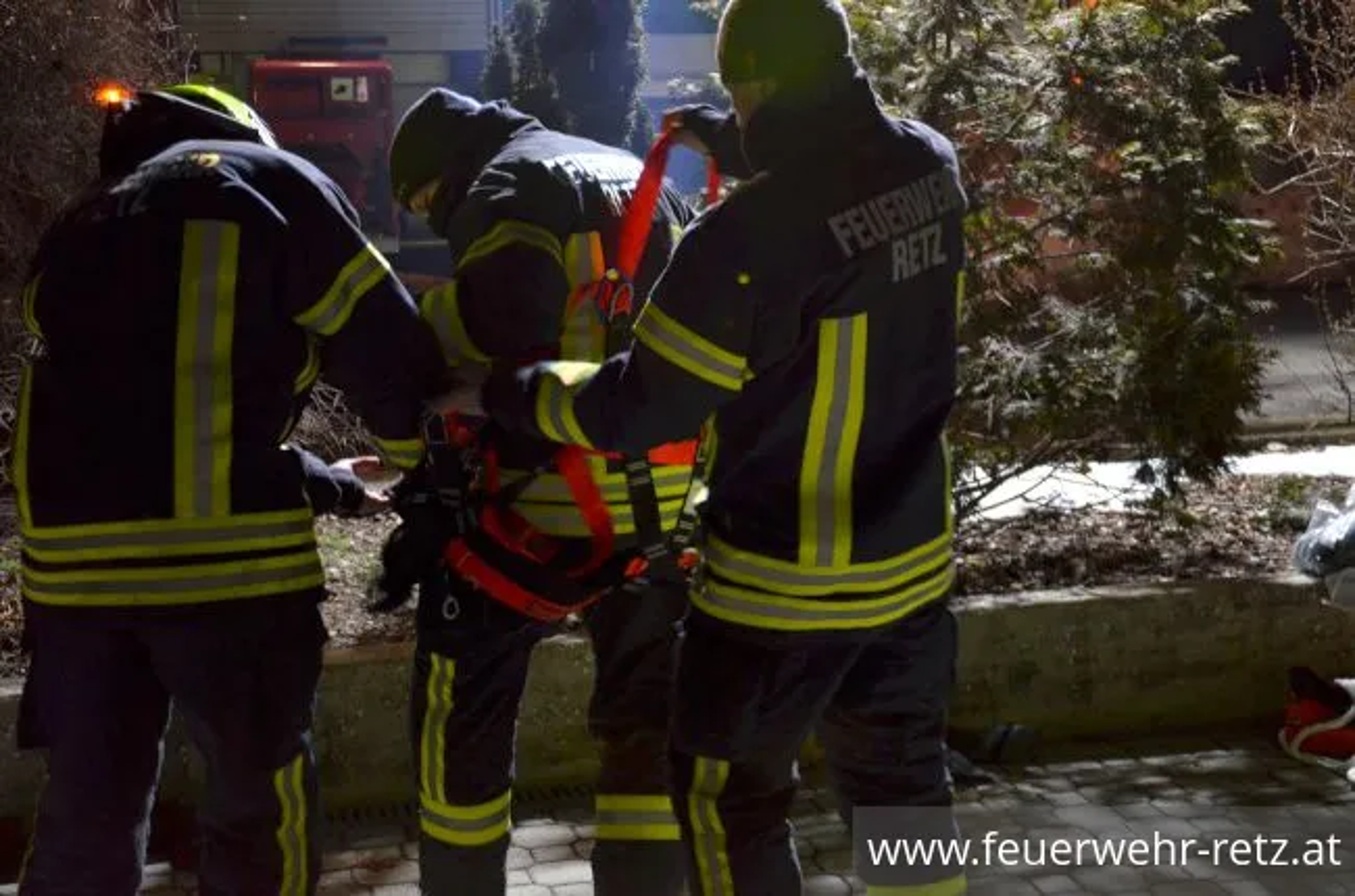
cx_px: 678
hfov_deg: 35.1
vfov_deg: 23.7
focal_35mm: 57
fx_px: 2140
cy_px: 448
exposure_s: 1/25
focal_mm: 38
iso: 3200
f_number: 4.5
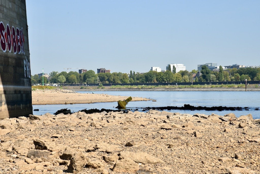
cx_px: 130
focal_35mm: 120
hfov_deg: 17.1
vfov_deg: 11.4
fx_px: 867
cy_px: 87
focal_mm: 120
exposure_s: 1/640
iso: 400
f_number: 13
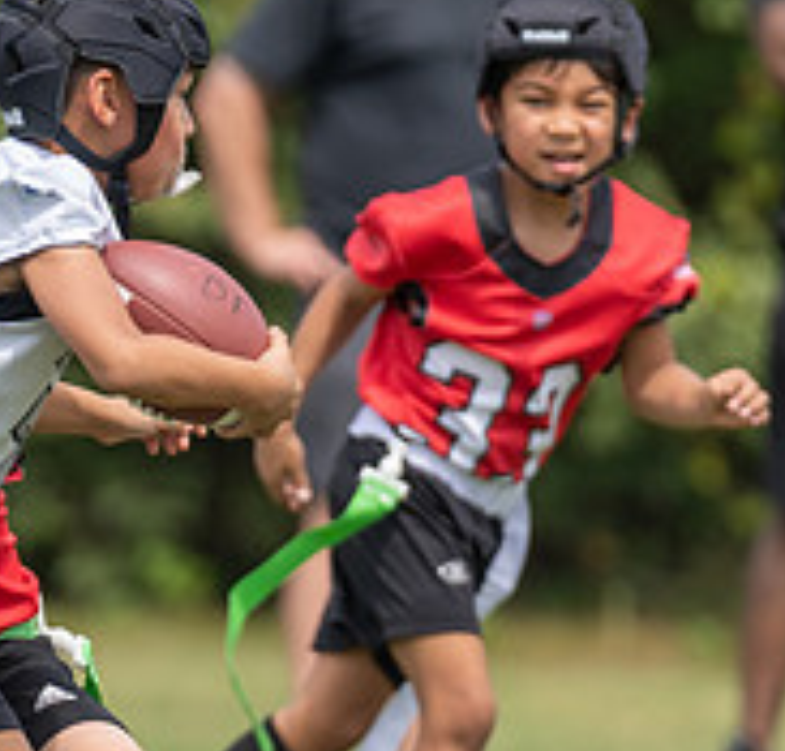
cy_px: 567
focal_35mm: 793
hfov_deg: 2.3
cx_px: 18
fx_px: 19906
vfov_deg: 2.2
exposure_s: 1/1600
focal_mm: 200
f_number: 2.8
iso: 100
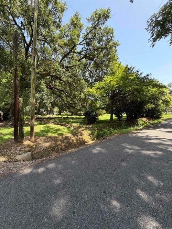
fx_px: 93
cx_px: 86
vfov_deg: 102.1
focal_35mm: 14
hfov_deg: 85.7
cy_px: 114
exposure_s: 1/207
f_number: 2.2
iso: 40
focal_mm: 2.22
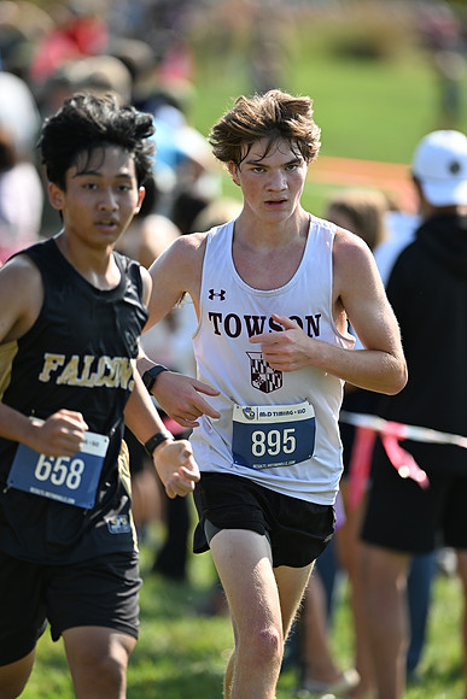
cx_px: 234
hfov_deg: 4.6
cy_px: 350
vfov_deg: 6.9
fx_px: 5834
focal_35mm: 300
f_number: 2.8
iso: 220
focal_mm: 300
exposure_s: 1/1600
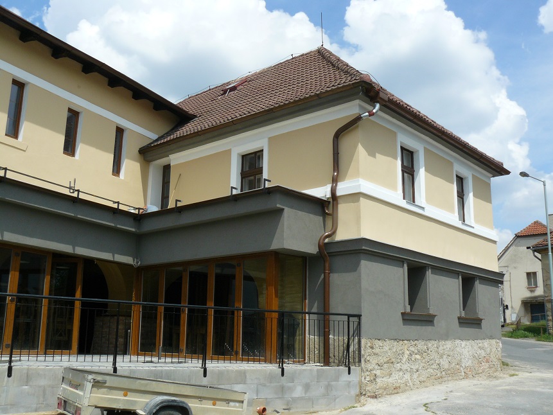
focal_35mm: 36
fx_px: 575
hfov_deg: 51.3
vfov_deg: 39.7
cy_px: 208
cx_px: 276
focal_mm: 6
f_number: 6.3
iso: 100
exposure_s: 1/400
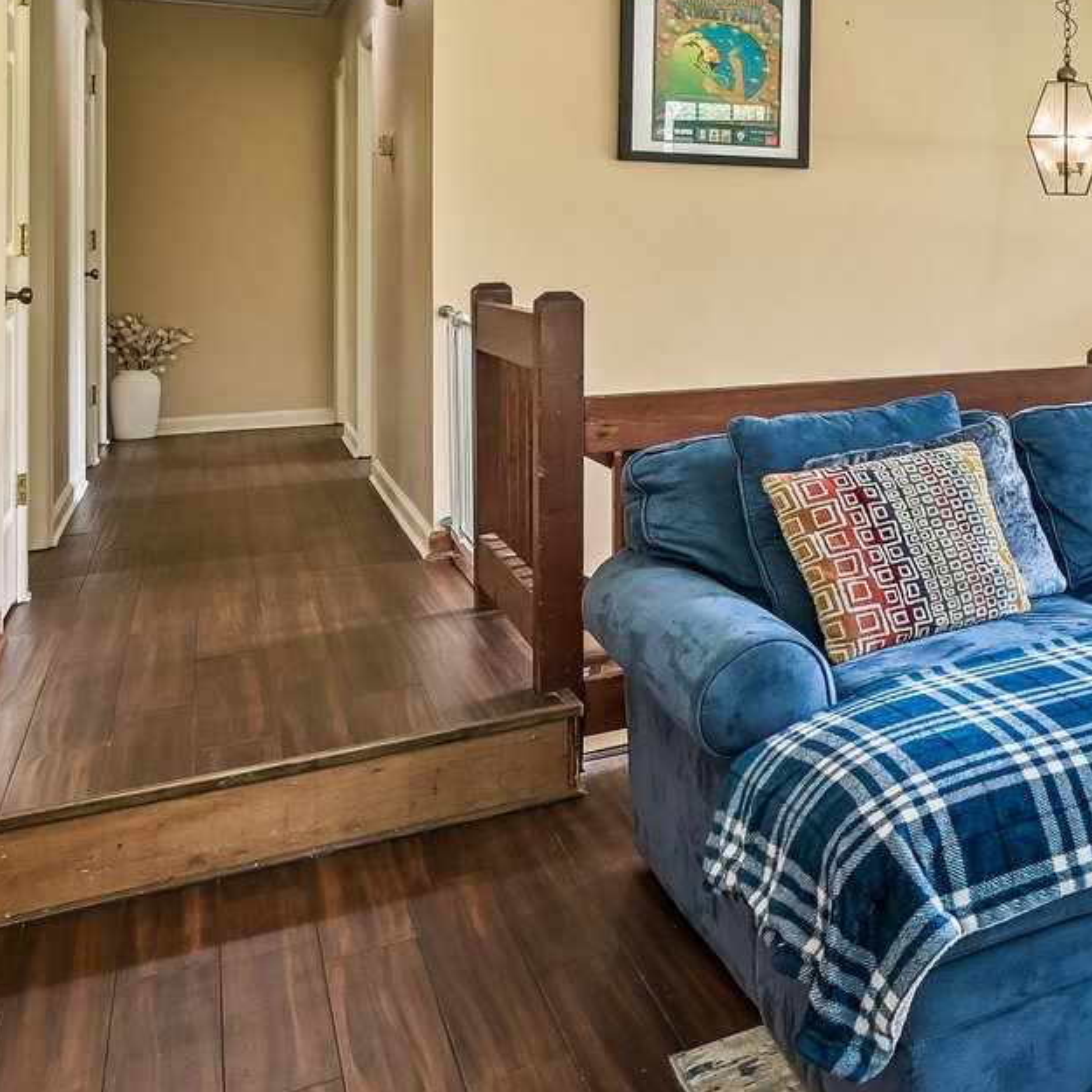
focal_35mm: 39
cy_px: 247
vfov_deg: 41.3
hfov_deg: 28.7
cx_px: 1611
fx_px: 1392
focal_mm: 14
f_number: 8
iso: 400
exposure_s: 1/13
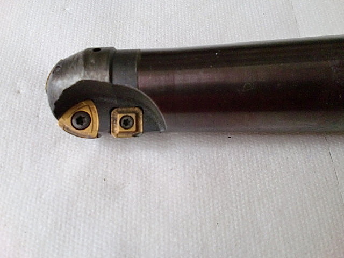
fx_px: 348
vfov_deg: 40.7
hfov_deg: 52.6
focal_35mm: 35
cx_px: 172
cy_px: 129
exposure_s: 1/60
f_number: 3.1
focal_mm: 6.3
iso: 320
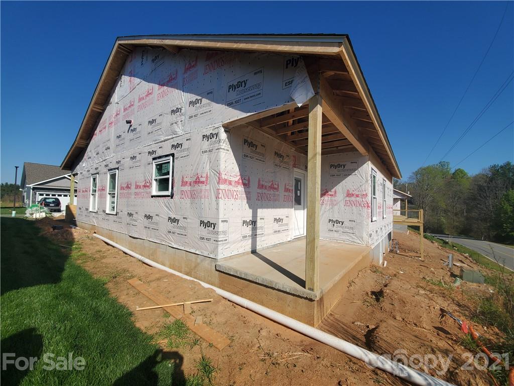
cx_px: 257
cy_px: 193
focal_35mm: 13
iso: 50
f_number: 2.2
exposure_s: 1/1601
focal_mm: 1.8
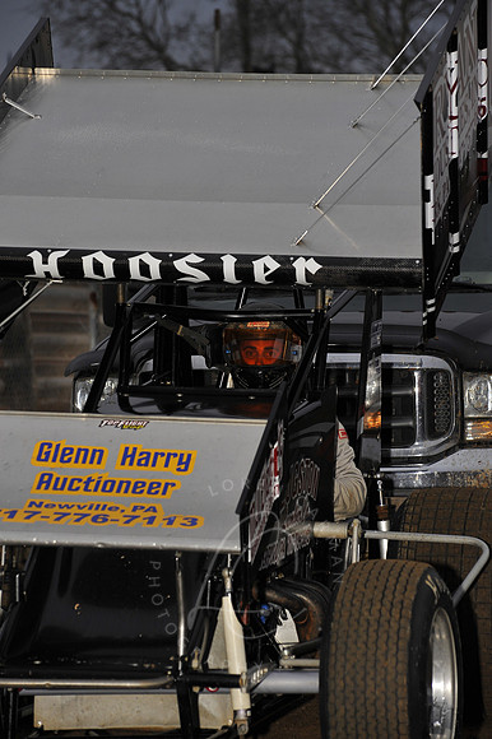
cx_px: 246
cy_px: 370
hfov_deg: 6.9
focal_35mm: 200
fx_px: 4105
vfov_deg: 10.3
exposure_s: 1/250
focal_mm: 200
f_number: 8
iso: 500
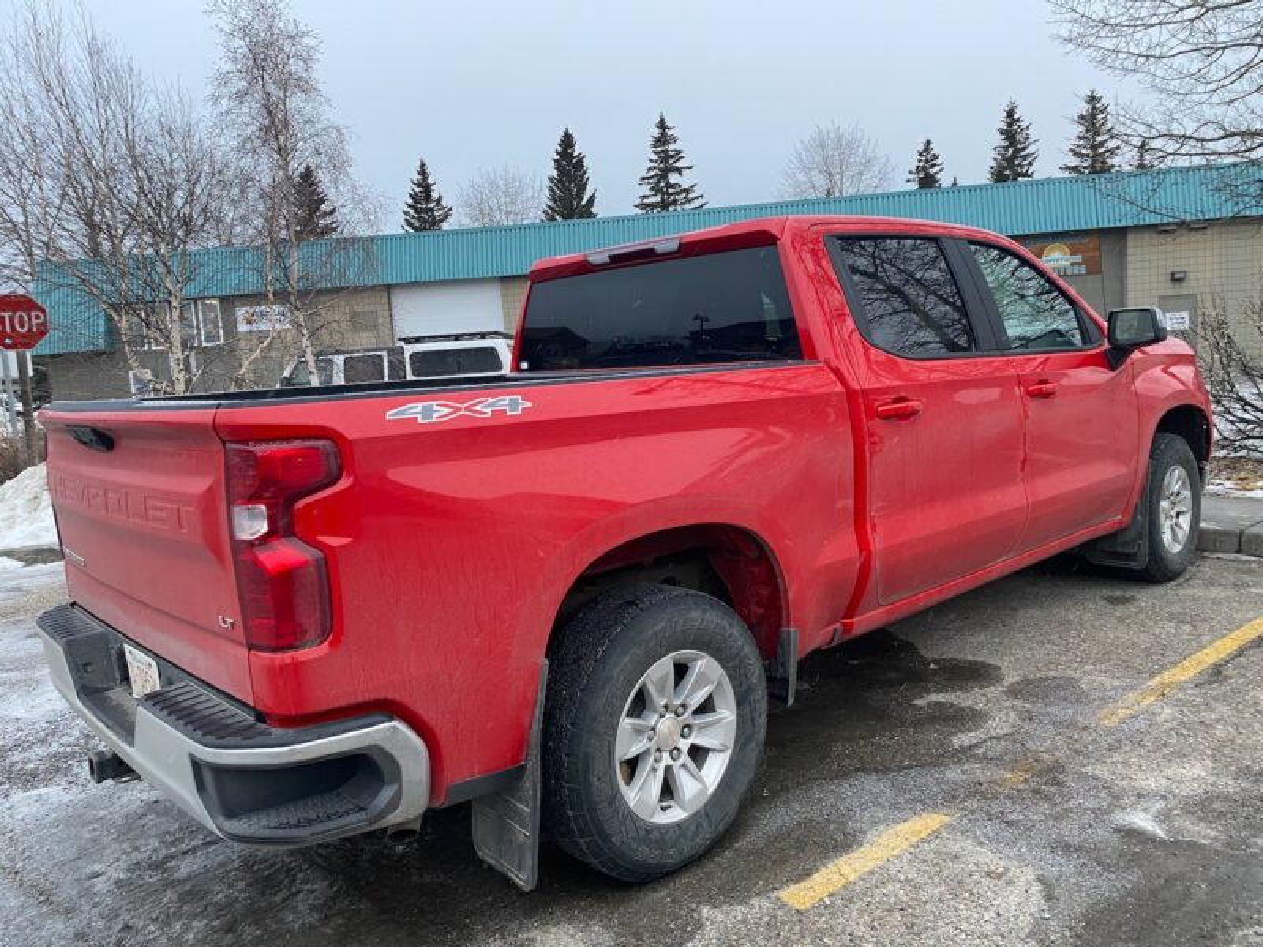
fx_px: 949
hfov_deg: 67.3
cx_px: 632
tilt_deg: -6.0
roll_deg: +3.1
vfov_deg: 53.1
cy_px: 474
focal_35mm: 26
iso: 125
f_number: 1.8
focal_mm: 4.25
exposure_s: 1/84
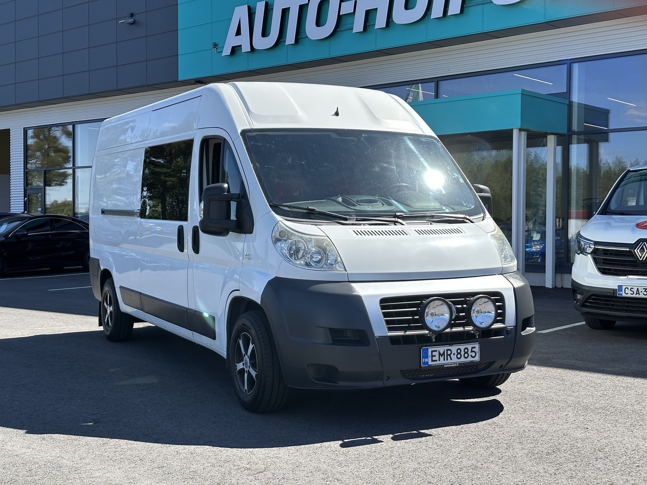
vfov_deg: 30.3
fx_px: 897
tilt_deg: +0.4
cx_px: 324
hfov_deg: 39.7
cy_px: 242
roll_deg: -0.4
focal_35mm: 48
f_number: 1.78
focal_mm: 6.86
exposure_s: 1/1751
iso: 64
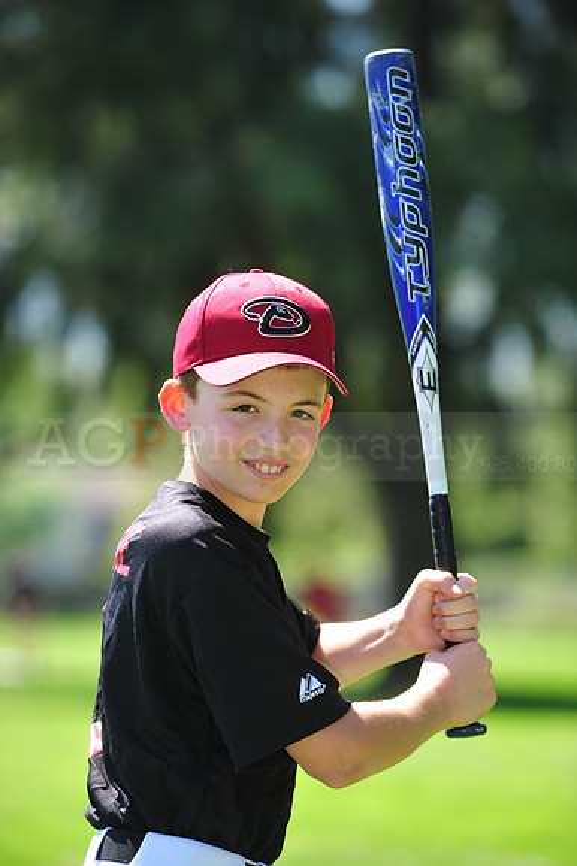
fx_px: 4814
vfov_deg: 10.3
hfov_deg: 6.9
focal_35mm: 200
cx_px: 288
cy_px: 433
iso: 200
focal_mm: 200
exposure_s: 1/400
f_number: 4.5
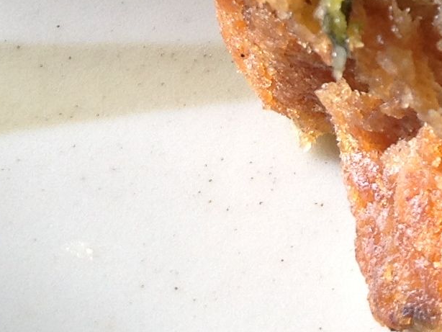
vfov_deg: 7.6
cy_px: -371
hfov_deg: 10.2
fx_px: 2376
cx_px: 704
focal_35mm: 186
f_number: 2.4
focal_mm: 4.28
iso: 50
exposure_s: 1/204
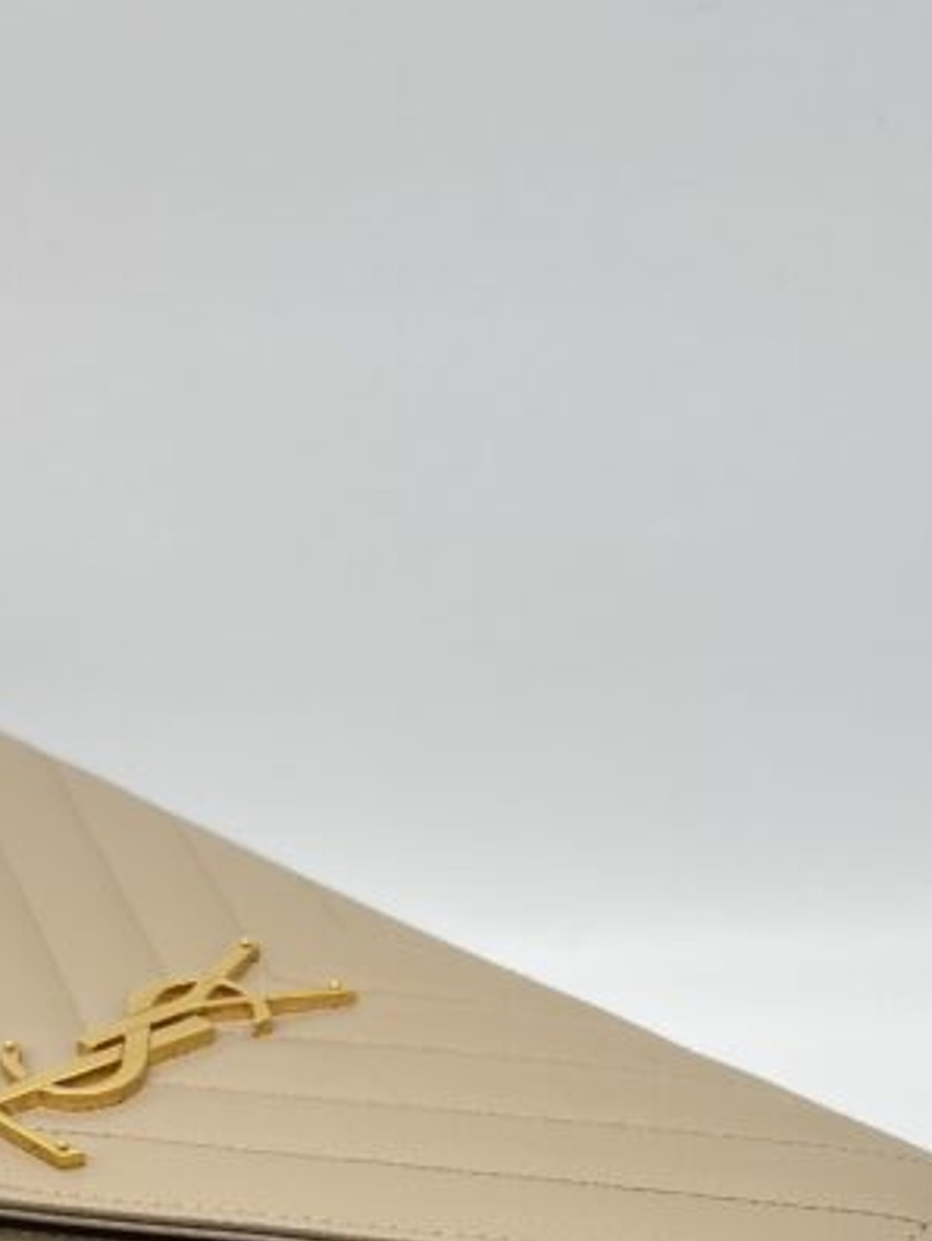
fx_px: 2404
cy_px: 1491
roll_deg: +4.6
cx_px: 297
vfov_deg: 25.9
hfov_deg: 21.8
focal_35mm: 67
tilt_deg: -44.1
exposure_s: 1/124
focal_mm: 5.7
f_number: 1.5
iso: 32
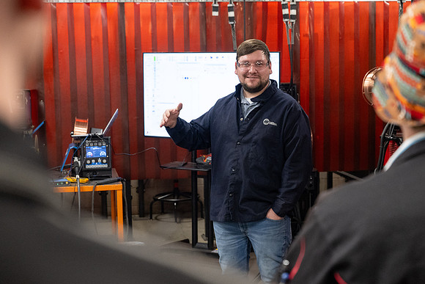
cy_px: 144
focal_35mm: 59
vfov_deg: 23.0
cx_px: 212
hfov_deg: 33.8
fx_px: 698
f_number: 3.2
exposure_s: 1/320
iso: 1600
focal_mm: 41
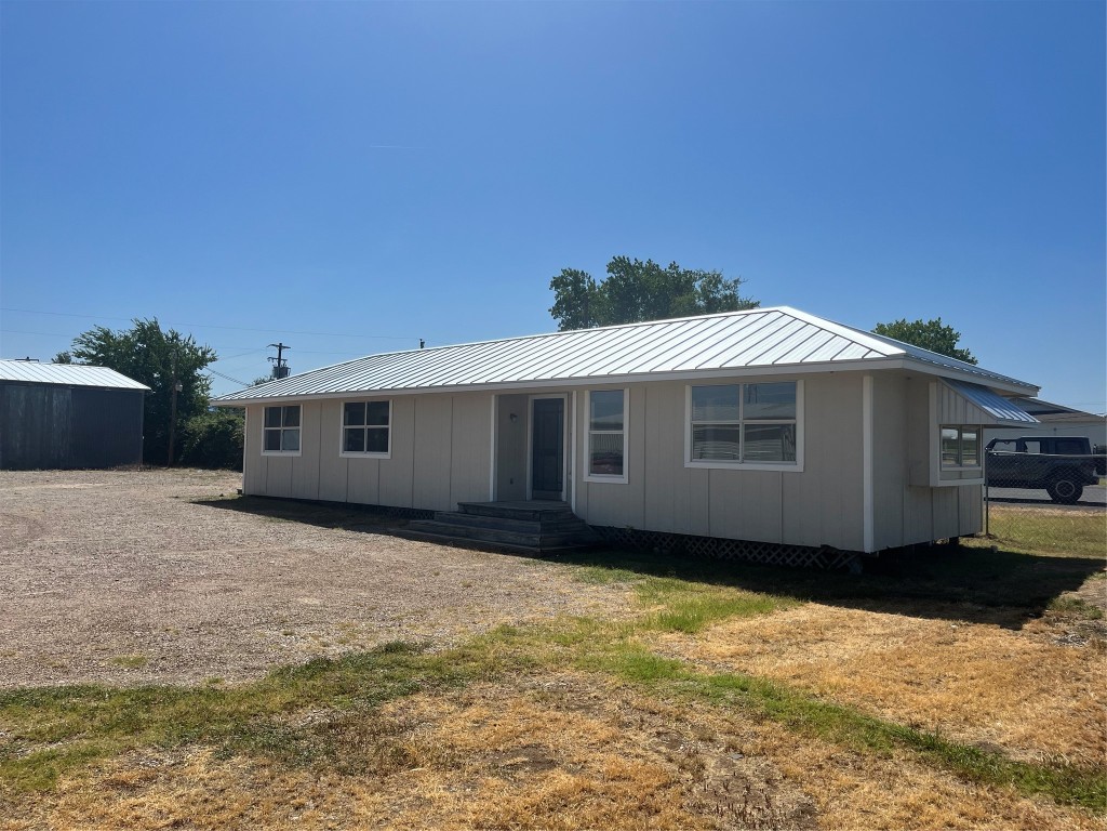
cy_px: 416
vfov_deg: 53.1
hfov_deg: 67.3
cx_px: 554
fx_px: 831
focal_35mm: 26
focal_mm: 5.1
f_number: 1.6
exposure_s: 1/6897
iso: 50
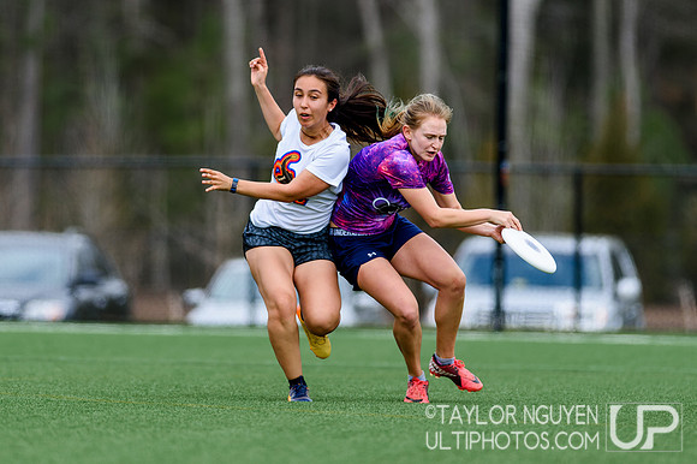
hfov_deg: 4.7
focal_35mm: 439
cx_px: 319
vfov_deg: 3.1
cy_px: 167
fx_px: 8497
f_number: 3.2
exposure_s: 1/1600
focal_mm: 300
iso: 160
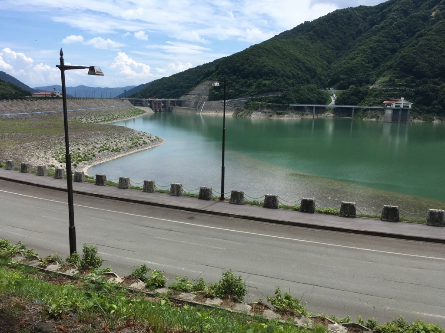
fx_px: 373
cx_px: 222
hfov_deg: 61.7
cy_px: 166
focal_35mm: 29
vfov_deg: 48.2
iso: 25
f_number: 2.2
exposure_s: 1/3205
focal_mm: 4.15
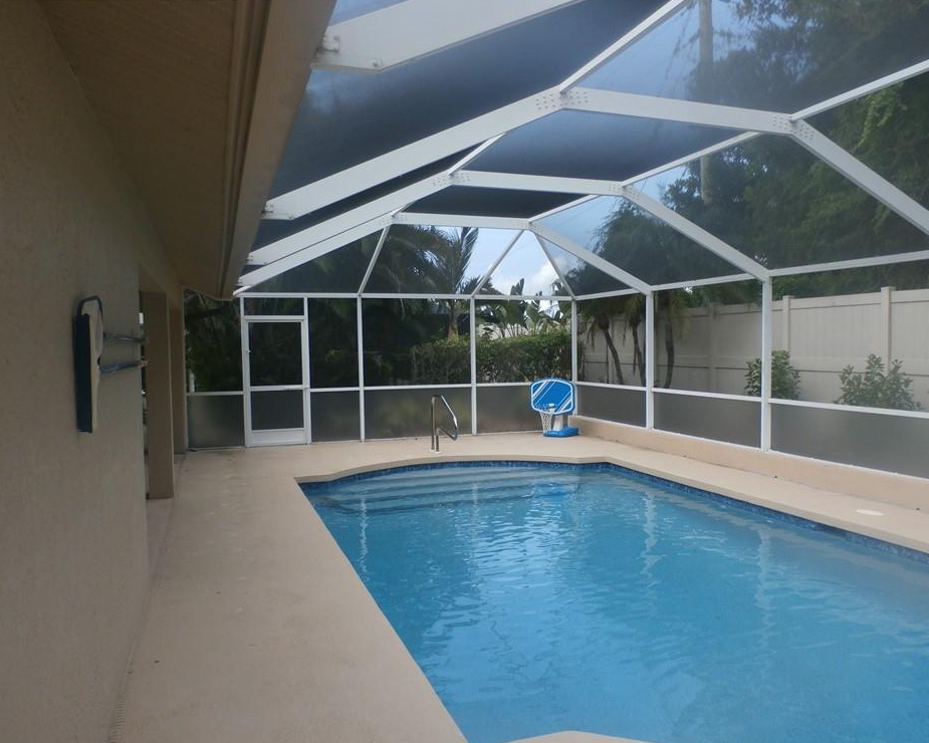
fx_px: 742
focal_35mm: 27
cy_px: 380
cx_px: 503
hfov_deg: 64.0
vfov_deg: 53.2
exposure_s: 1/250
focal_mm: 4.5
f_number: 3
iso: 100
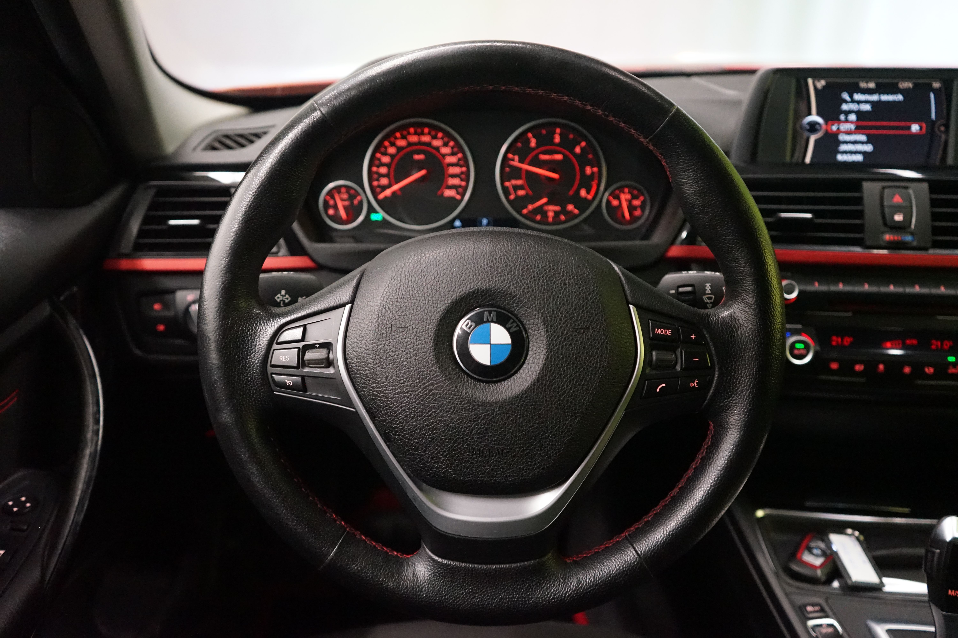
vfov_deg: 42.3
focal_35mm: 31
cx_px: 479
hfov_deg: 60.3
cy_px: 319
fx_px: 825
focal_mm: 31
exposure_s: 1/50
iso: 6400
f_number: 4
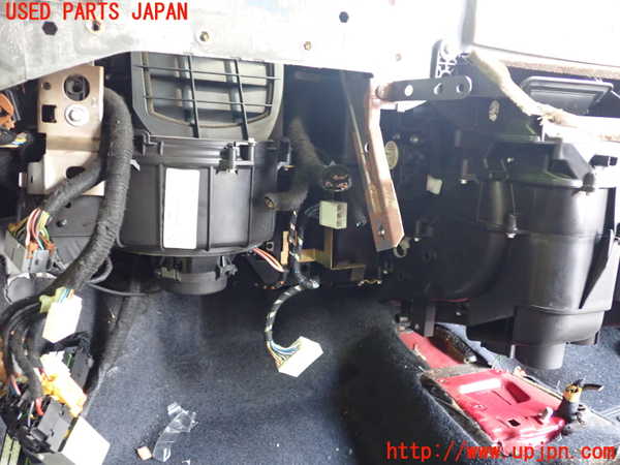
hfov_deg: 60.0
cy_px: 232
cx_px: 310
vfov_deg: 46.8
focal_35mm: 30
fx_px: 537
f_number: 2.3
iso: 800
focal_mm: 5.4
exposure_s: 1/30
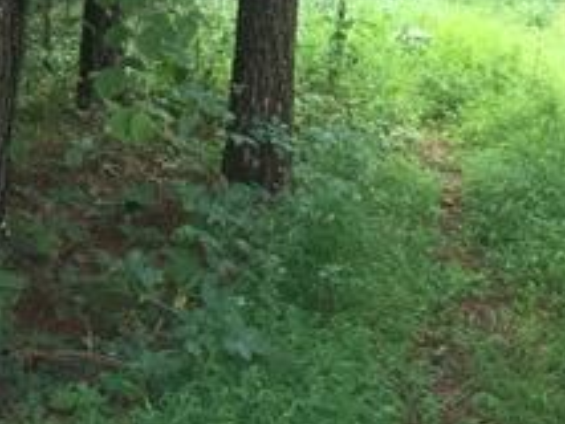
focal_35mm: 87
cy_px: -199
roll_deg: +0.3
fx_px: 1421
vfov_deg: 15.7
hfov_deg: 22.3
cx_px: 419
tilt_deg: +4.9
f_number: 2.2
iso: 32
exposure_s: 1/40
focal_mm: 4.15
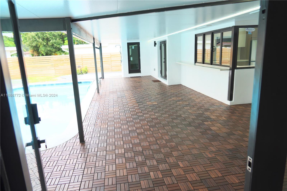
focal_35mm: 24
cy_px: 96
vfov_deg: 53.1
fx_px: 191
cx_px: 144
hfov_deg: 73.8
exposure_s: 1/60
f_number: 5
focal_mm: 24
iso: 100
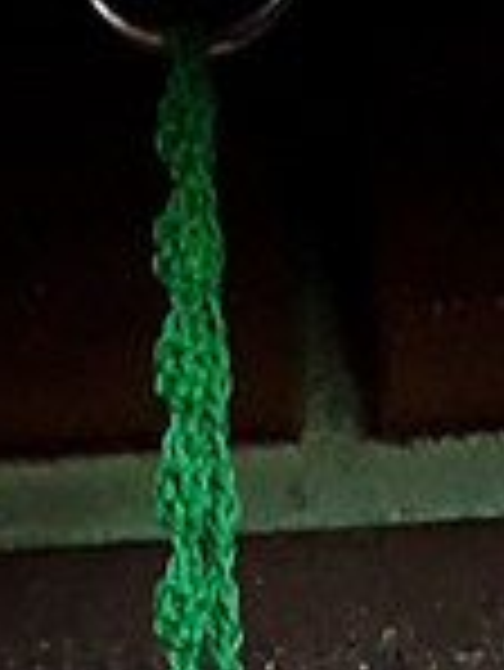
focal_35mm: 116
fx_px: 2249
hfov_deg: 12.8
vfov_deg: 15.1
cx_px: 302
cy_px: 1142
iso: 160
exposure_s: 1/30
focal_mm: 2.91
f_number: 1.9
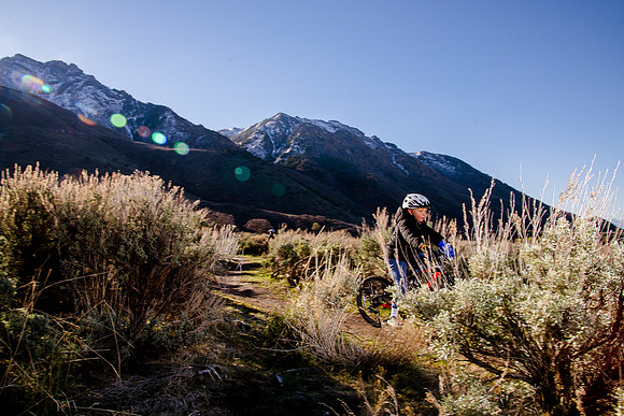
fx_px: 439
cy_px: 208
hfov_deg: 70.7
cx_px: 313
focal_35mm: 25
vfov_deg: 50.7
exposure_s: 1/160
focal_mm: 24
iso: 250
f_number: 14
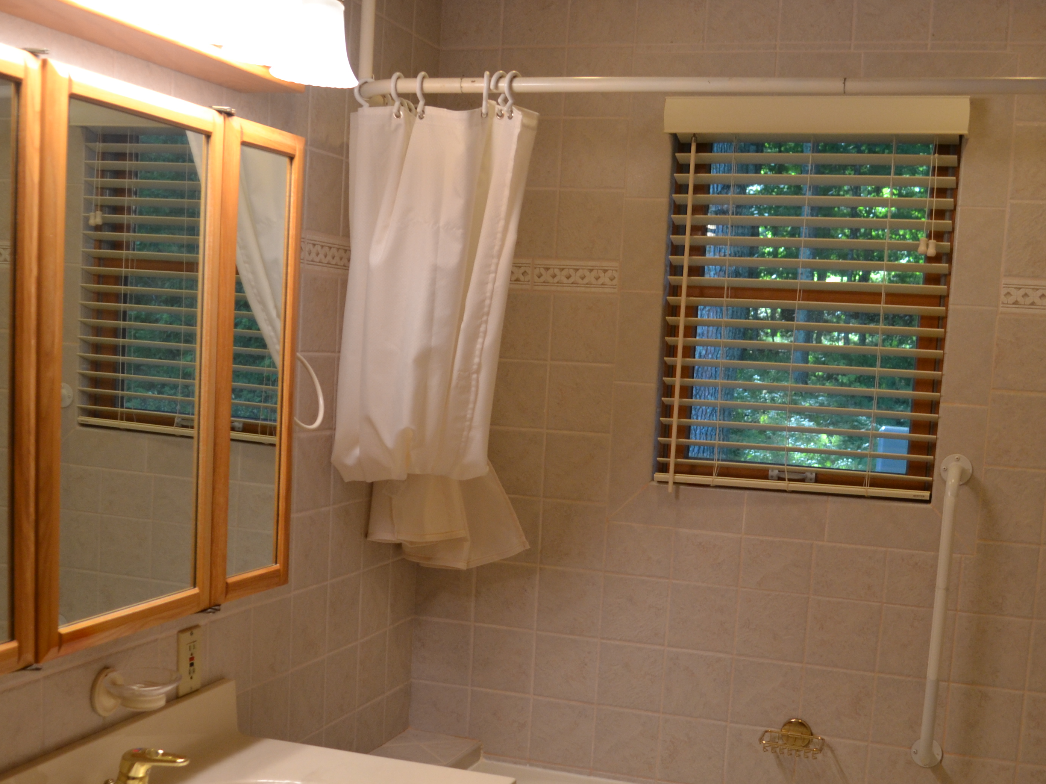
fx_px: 1299
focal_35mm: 43
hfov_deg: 43.9
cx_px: 521
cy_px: 532
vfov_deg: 33.3
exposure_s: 1/80
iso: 400
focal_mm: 18
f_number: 4.5
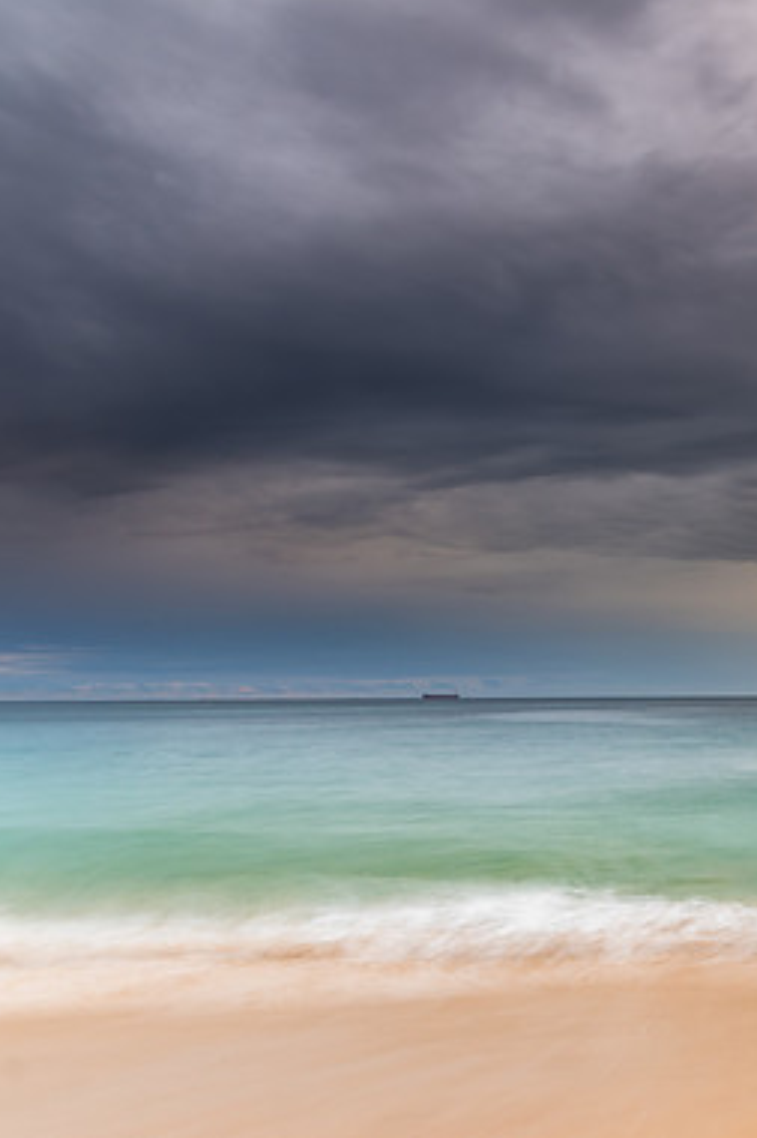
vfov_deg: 51.9
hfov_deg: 31.6
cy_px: 565
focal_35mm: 37
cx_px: 844
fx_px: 1168
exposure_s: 4
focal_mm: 16
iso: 50
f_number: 8
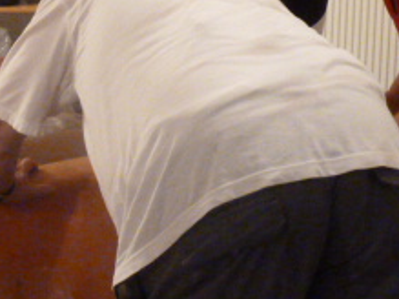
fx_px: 1244
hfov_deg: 18.1
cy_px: 86
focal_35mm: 108
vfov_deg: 13.7
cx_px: 87
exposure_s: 1/15
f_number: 3.6
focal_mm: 6.1
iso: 800
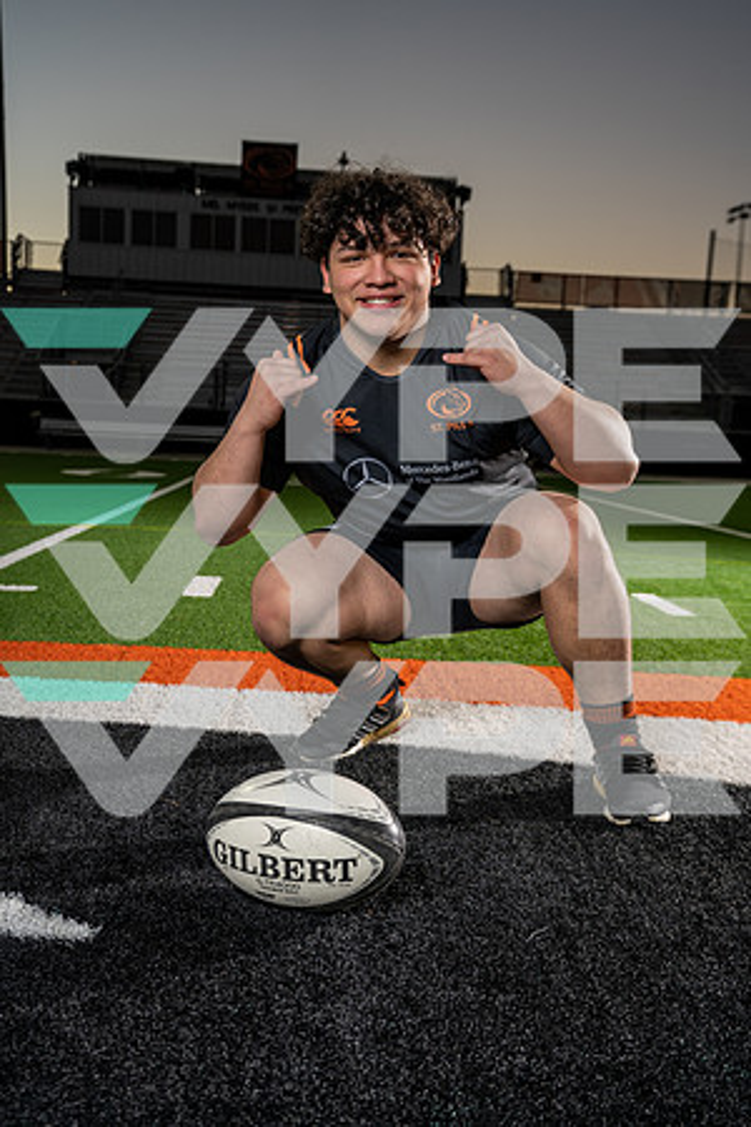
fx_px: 1283
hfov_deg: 32.6
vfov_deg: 47.4
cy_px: 564
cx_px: 376
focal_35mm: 41
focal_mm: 41
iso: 160
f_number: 4.5
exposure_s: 1/250
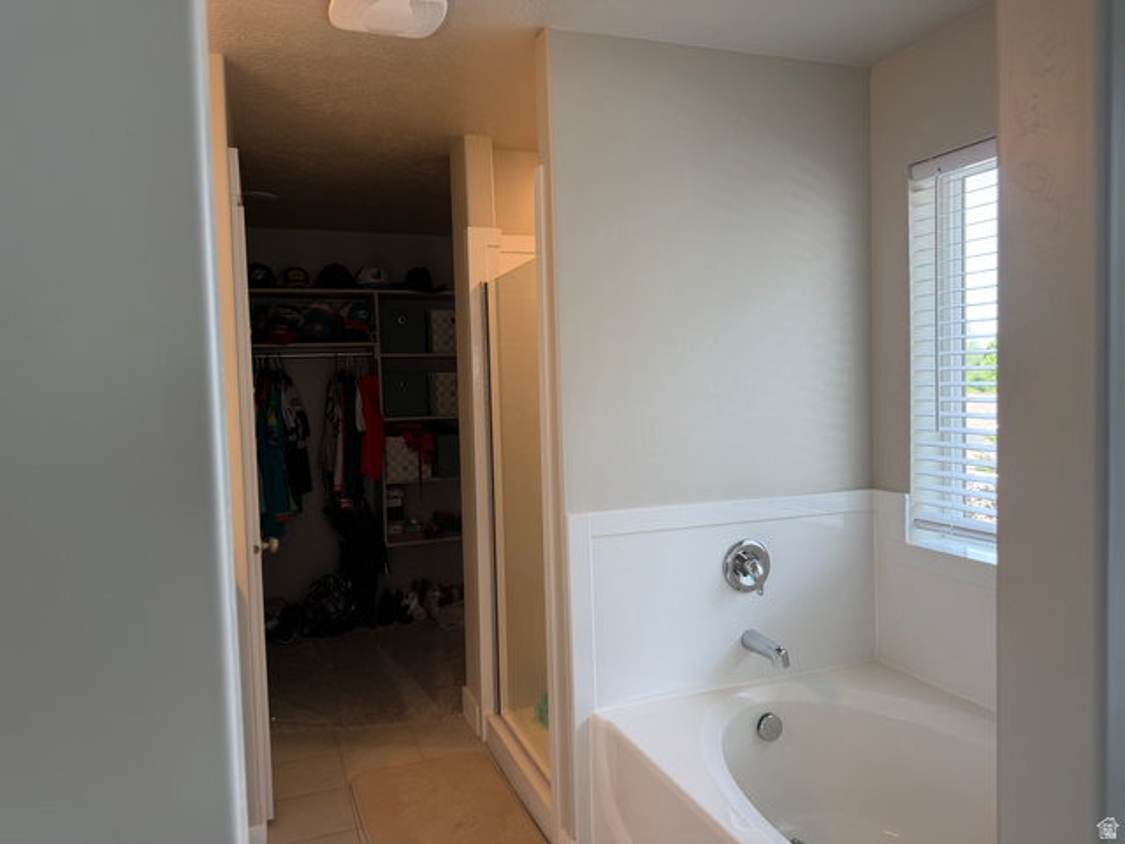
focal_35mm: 24
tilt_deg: -2.9
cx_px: 562
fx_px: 780
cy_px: 422
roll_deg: +1.3
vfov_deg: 56.8
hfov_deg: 71.6
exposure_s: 1/120
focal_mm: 6.76
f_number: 1.78
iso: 80
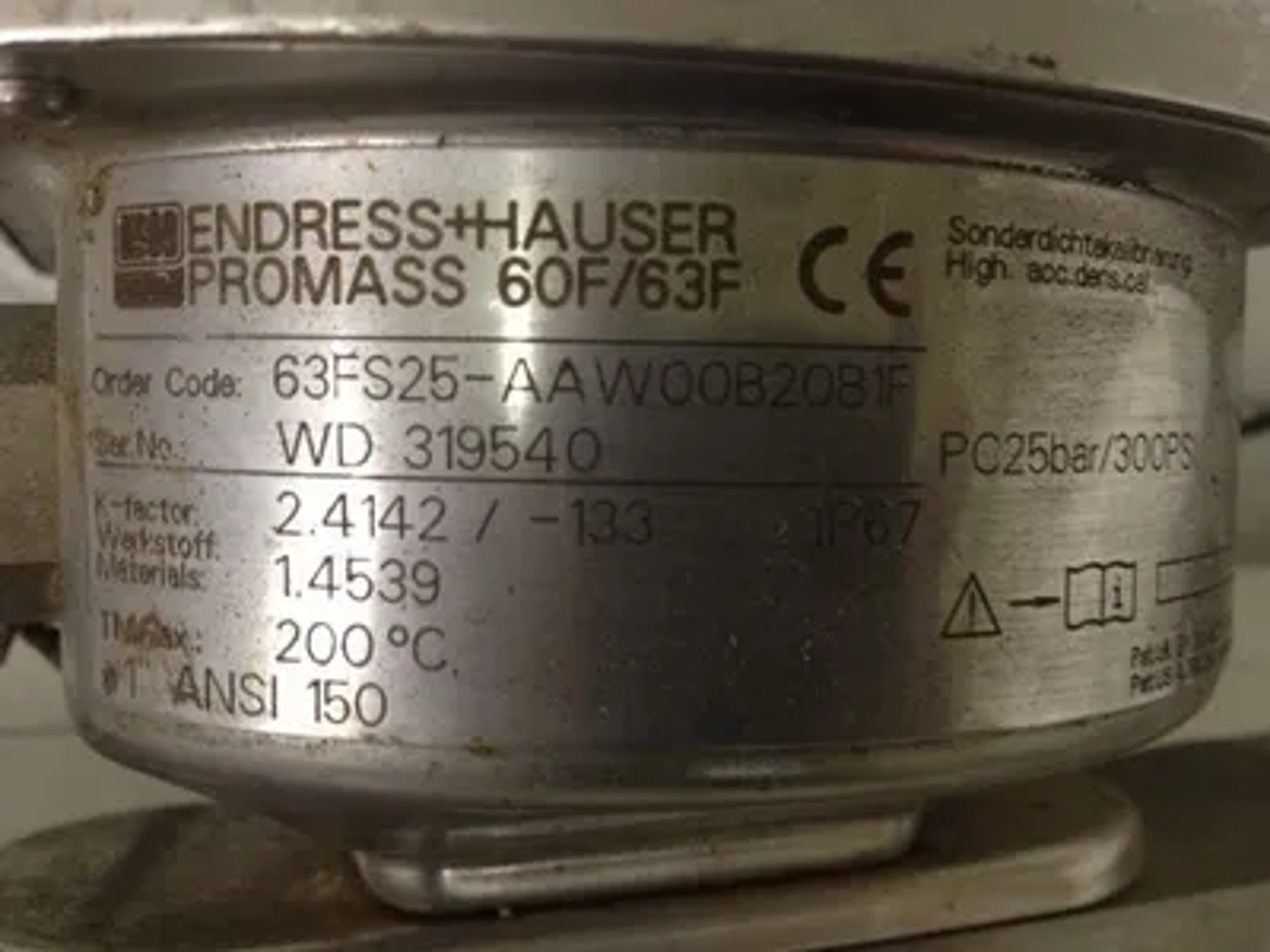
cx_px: 635
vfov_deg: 40.7
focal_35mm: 35
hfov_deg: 52.6
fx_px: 1284
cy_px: 476
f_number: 2.4
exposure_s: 1/20
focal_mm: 4.28
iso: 200
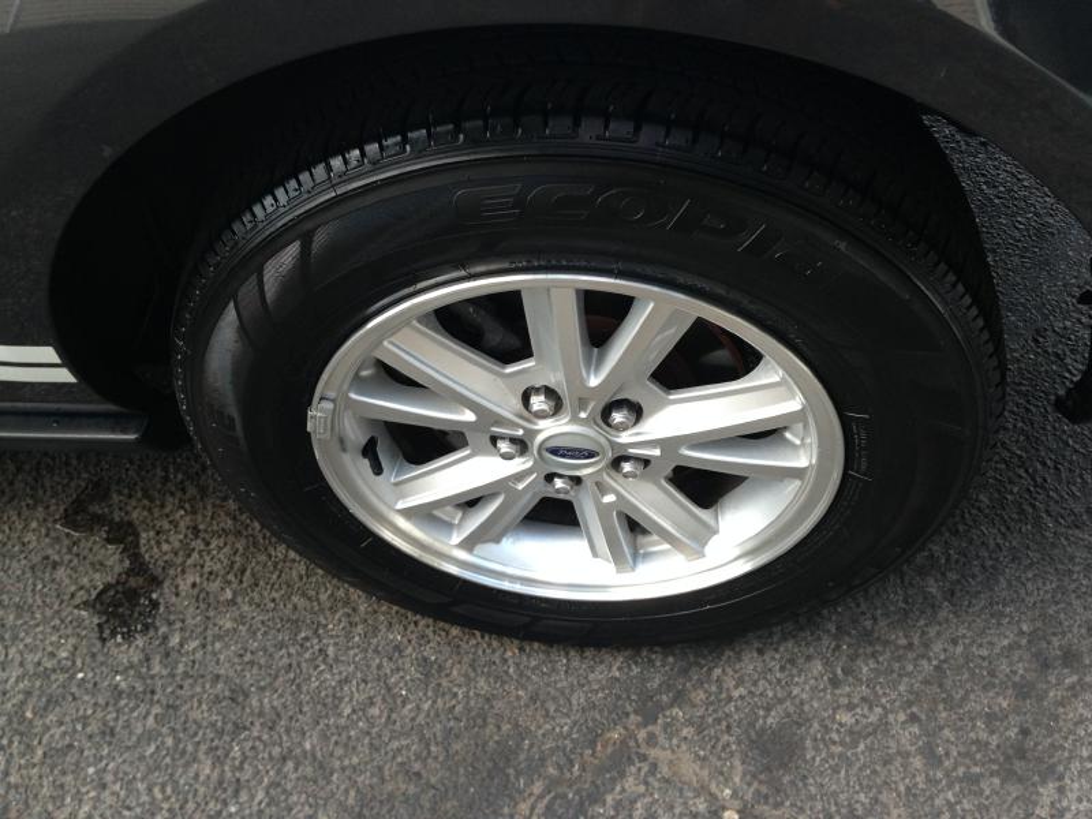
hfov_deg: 55.4
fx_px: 1041
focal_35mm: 33
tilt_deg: -51.2
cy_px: 410
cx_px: 546
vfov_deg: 42.9
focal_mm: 4.12
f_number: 2.4
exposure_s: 1/120
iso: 80
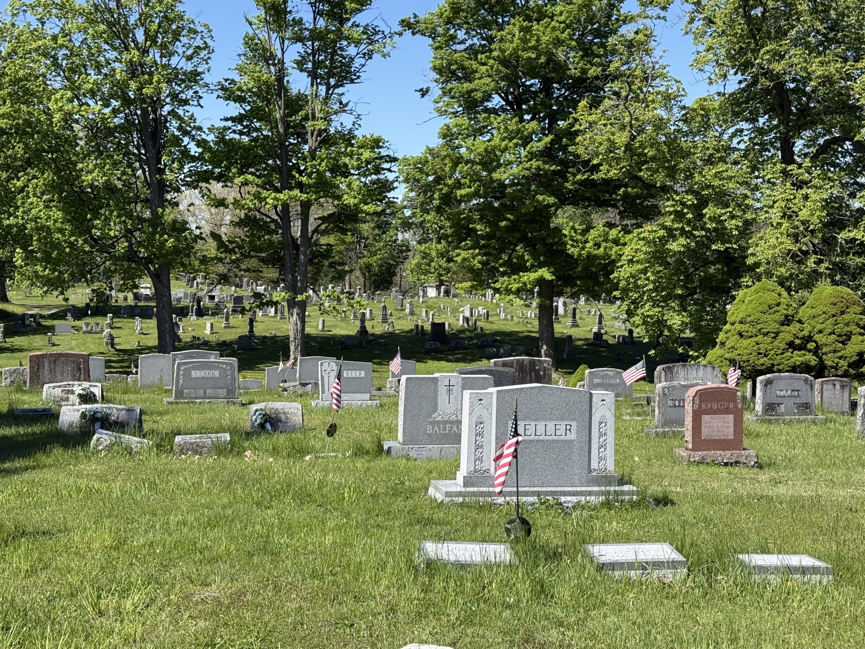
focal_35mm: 50
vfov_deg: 29.1
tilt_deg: -2.6
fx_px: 1249
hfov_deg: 38.2
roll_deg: -0.6
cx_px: 428
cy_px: 316
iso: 100
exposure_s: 1/4098
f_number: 1.78
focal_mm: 6.76
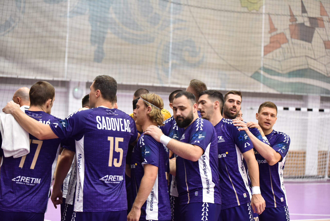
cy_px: 110
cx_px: 165
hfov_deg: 28.8
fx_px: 642
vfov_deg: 19.5
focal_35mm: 70
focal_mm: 70
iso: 4500
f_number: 2.8
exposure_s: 1/640
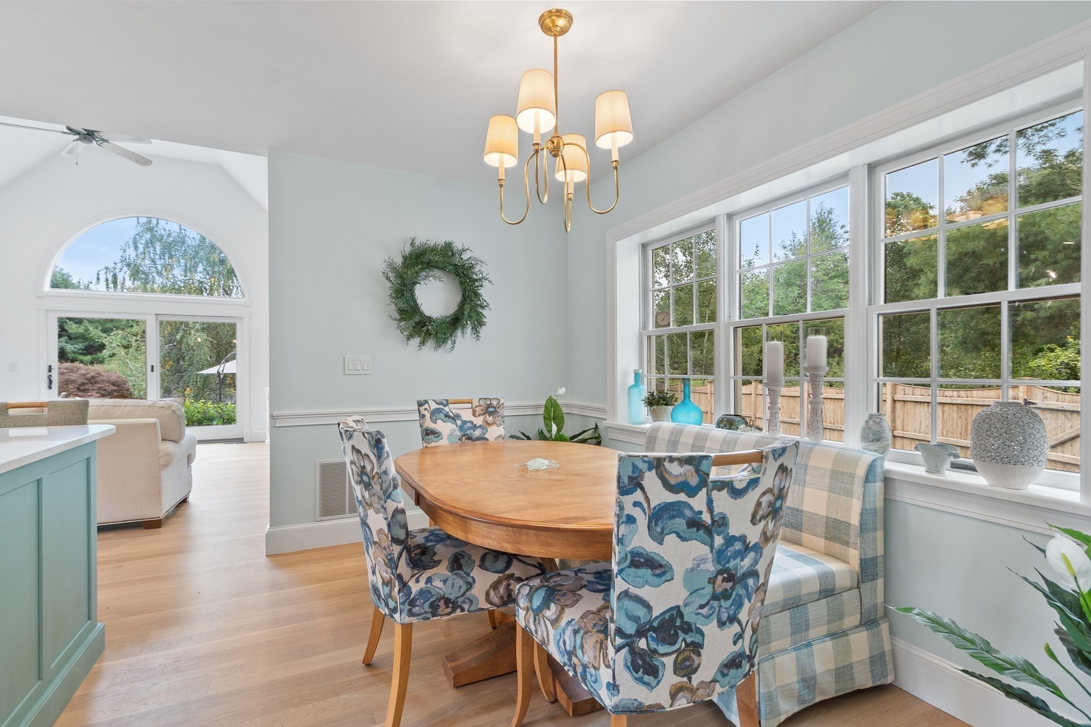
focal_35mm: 15
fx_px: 455
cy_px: 364
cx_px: 546
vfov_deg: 77.3
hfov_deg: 100.4
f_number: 8
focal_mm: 10
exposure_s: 1/2
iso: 320
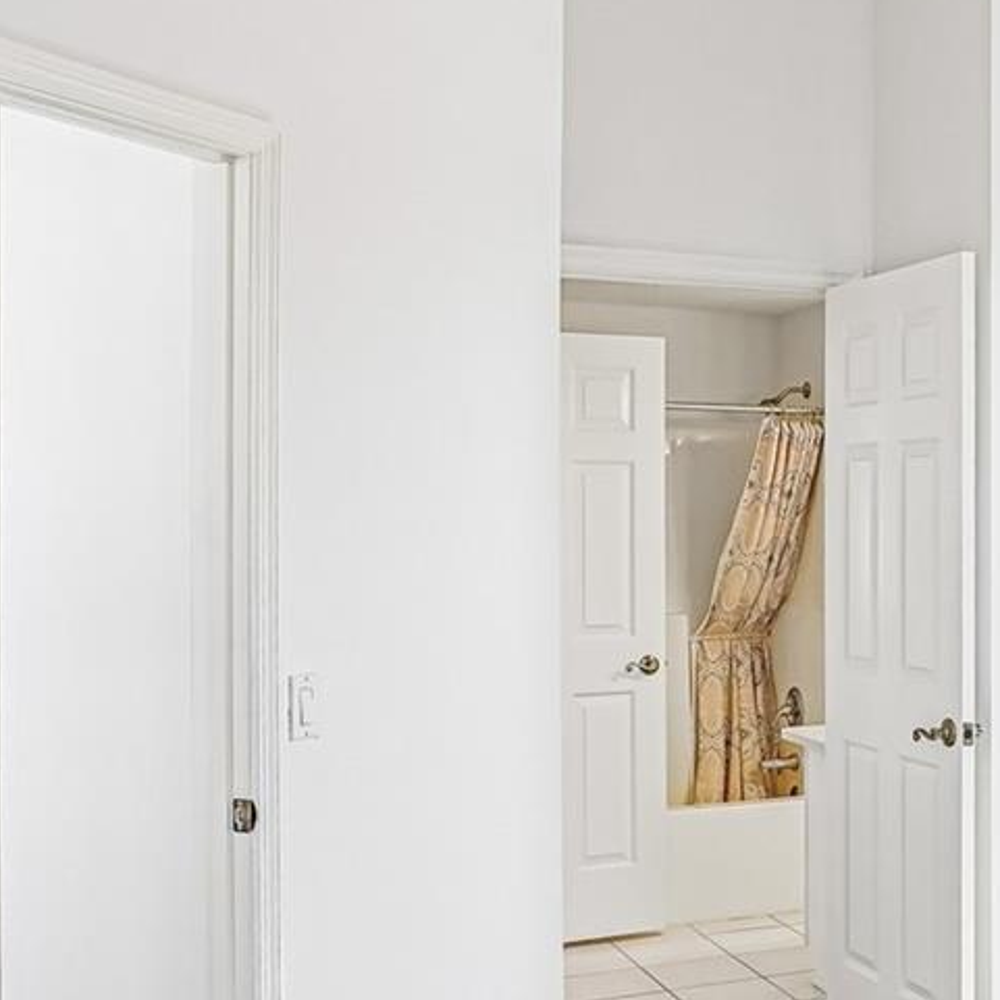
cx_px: 1077
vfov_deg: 35.4
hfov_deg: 31.7
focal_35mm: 48
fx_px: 1569
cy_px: 514
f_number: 8
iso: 100
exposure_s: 1/30
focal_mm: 17
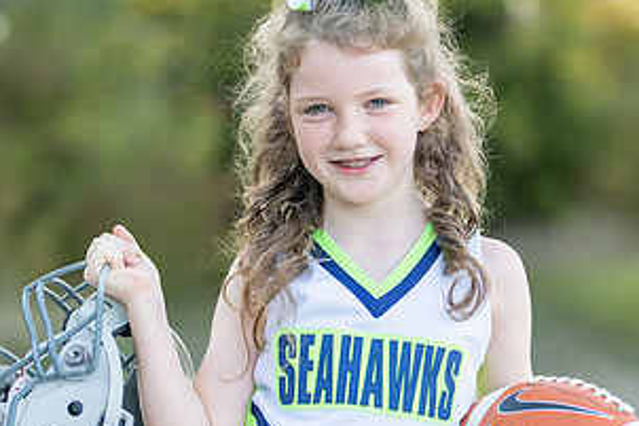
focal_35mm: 113
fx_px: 2005
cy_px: 309
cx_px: 364
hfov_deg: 18.1
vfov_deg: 12.1
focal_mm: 50
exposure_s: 1/800
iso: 100
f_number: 1.2
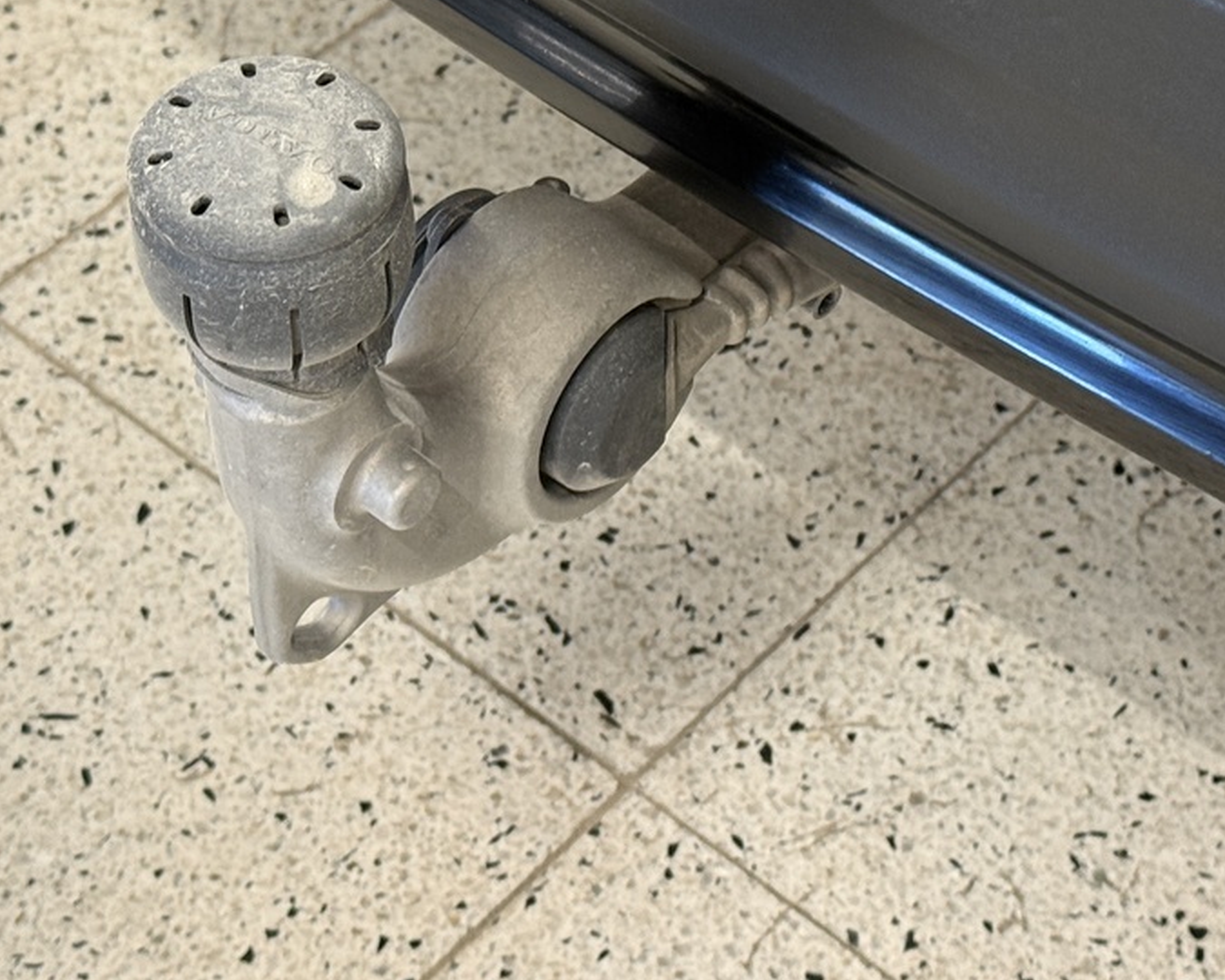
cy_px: 203
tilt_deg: -45.0
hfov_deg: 19.2
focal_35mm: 100
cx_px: 624
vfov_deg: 15.3
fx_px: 3626
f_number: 1.78
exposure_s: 1/33
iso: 200
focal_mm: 6.76
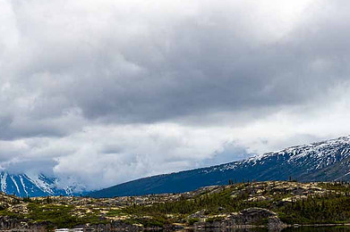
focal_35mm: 105
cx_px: 112
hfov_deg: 19.4
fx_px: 1020
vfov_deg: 12.9
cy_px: 191
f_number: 6.3
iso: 200
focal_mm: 34
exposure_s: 1/800
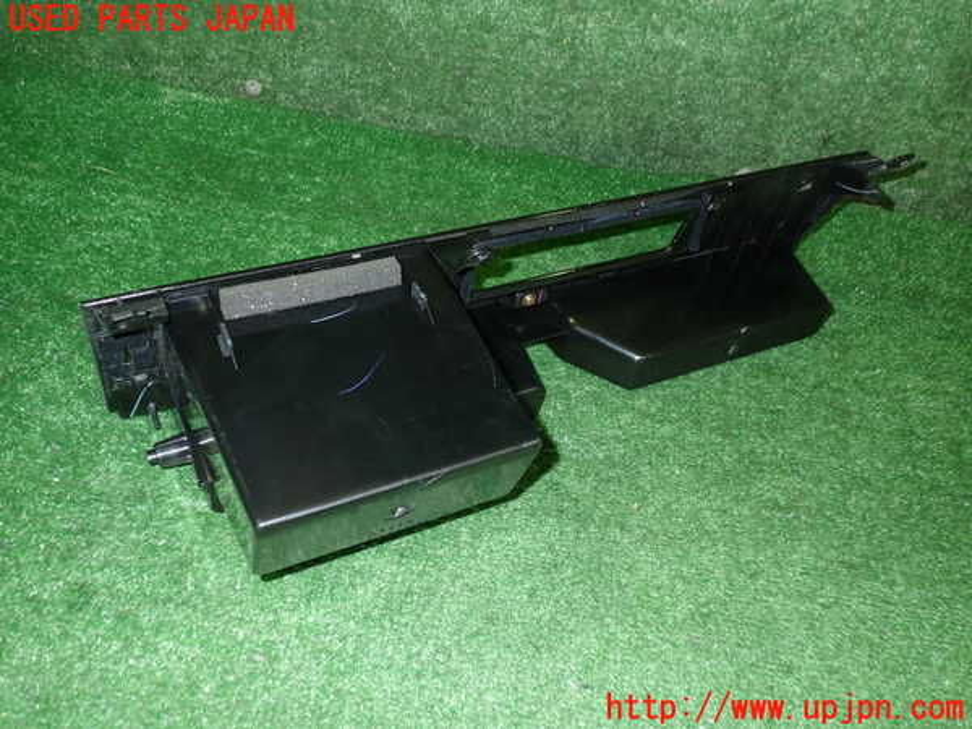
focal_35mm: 30
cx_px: 486
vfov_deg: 46.8
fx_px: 842
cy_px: 364
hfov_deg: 60.0
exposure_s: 1/30
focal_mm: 5.4
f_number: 2.3
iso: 200
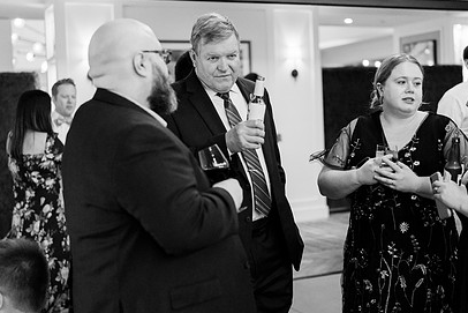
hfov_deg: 35.0
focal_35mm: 57
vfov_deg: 23.8
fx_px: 741
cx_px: 273
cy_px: 133
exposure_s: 1/250
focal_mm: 35
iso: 640
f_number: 1.4
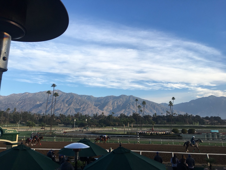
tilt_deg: +13.0
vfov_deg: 48.2
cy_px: 85
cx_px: 113
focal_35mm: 29
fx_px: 189
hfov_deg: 61.7
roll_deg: -0.5
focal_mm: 4.15
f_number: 2.2
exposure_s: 1/615
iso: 25
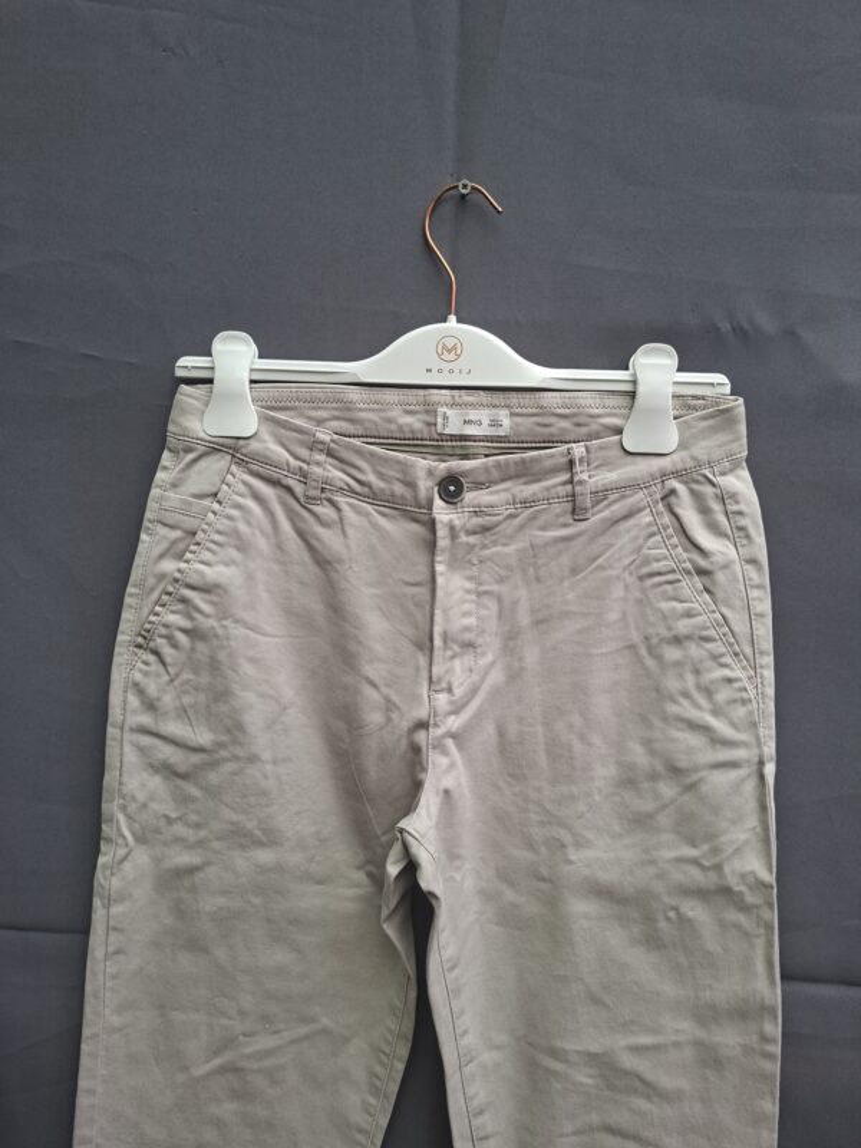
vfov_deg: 73.9
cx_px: 430
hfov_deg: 58.9
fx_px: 763
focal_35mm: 23
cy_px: 574
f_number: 1.8
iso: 80
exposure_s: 1/120
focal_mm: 5.54
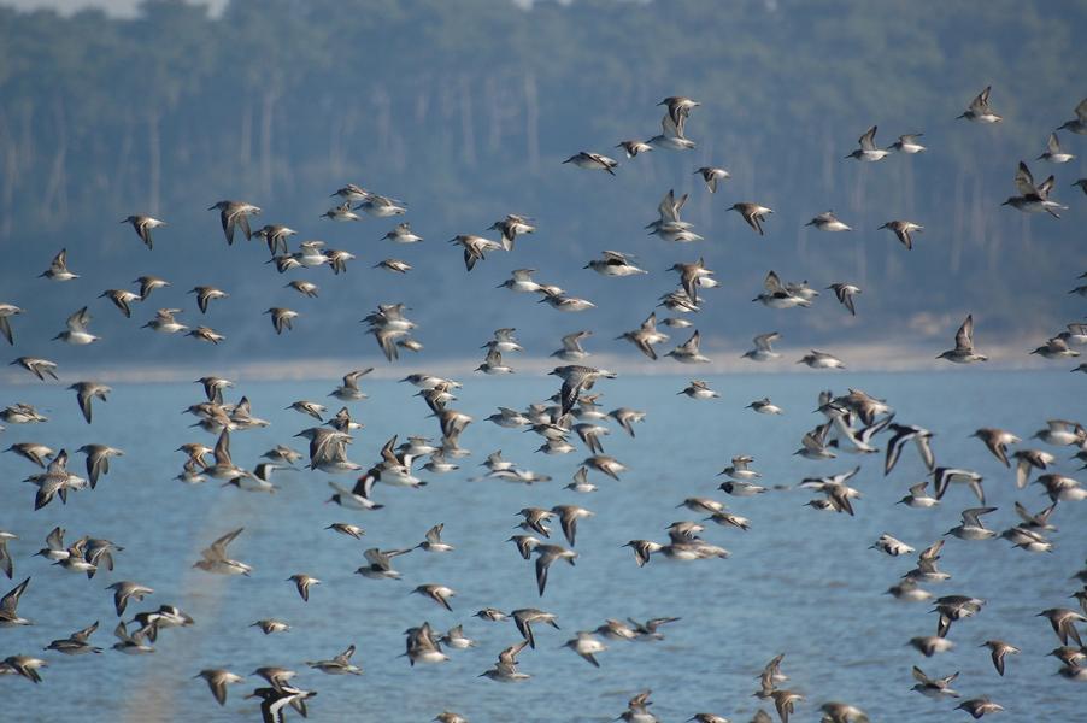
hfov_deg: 4.6
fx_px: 13577
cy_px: 362
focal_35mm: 450
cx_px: 544
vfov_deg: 3.1
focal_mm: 300
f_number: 5.6
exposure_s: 1/1250
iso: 400
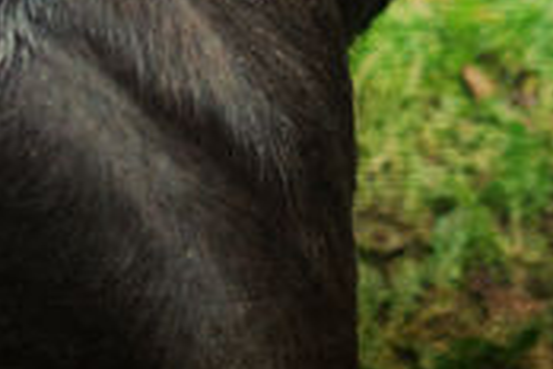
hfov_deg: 14.6
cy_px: -469
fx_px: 2150
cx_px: 385
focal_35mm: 140
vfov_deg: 9.0
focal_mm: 18
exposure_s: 1/160
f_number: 4
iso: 800
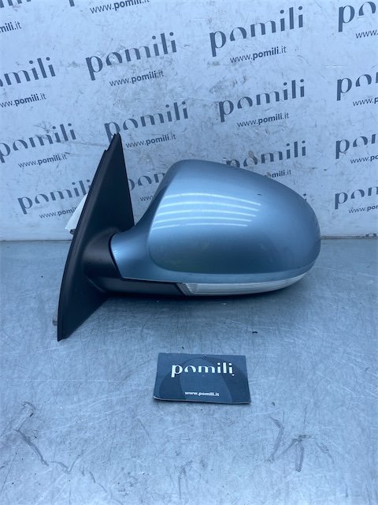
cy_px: 252
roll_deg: -0.7
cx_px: 189
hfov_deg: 53.1
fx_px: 379
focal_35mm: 26
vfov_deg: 67.3
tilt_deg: -32.3
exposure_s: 1/912
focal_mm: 4.25
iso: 32
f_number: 1.8
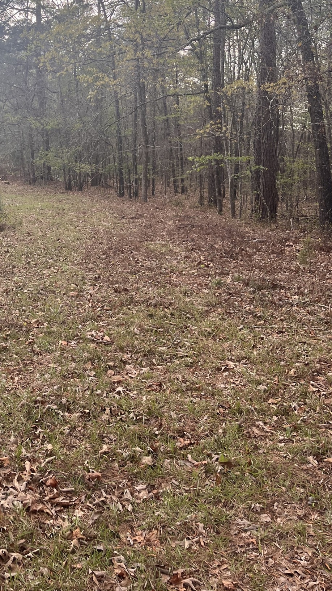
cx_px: 64
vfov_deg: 49.7
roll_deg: +0.7
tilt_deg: -6.5
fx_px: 626
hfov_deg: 29.0
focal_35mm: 40
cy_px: 202
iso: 50
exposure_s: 1/906
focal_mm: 5.1
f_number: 1.6
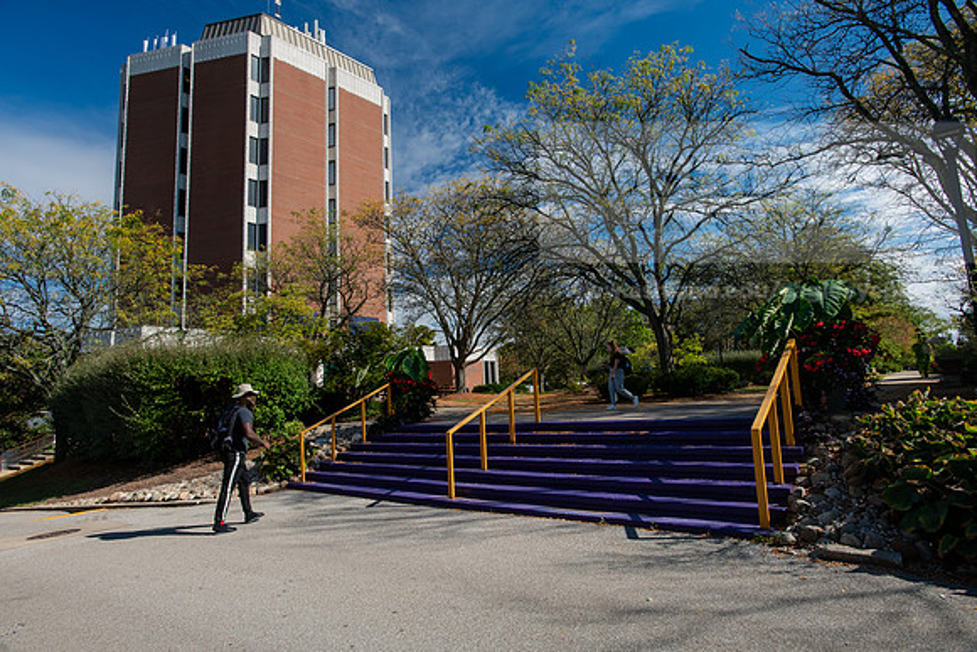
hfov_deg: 84.0
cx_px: 488
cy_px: 326
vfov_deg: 62.0
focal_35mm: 20
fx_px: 543
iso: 400
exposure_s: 1/320
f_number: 7.1
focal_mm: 20
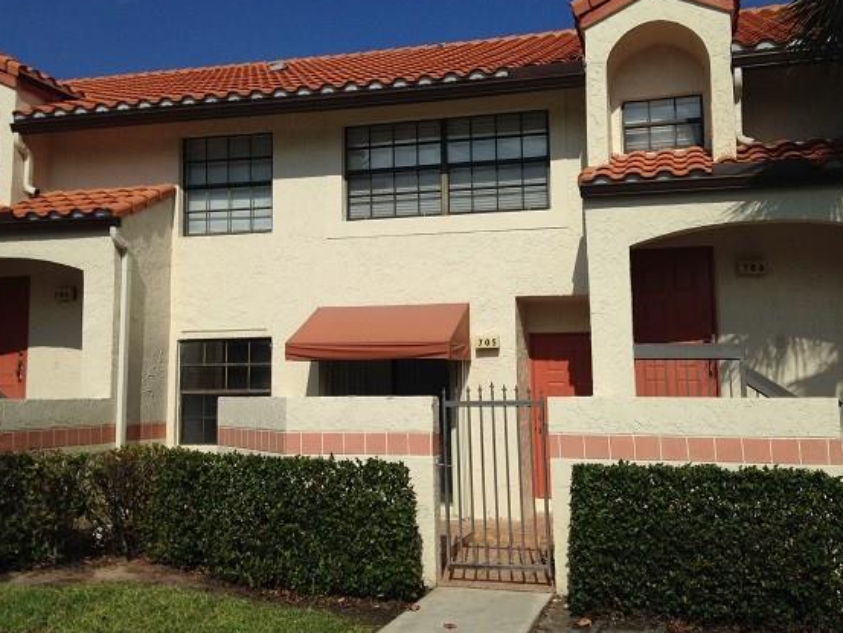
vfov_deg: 36.8
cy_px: 281
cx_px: 431
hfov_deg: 47.9
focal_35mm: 39
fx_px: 950
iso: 50
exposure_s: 1/4926
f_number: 2.4
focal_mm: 4.12
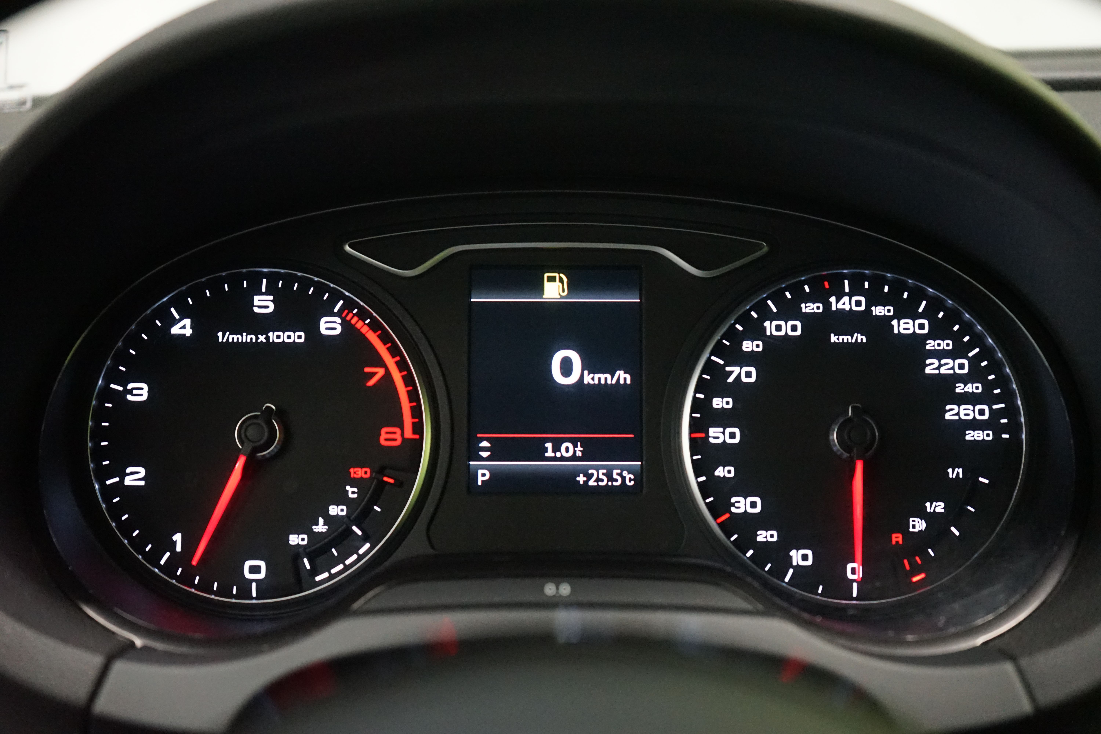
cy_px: 367
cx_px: 550
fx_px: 1468
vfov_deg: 28.1
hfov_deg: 41.1
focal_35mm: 48
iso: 6400
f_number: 4.5
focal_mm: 48
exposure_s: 1/30
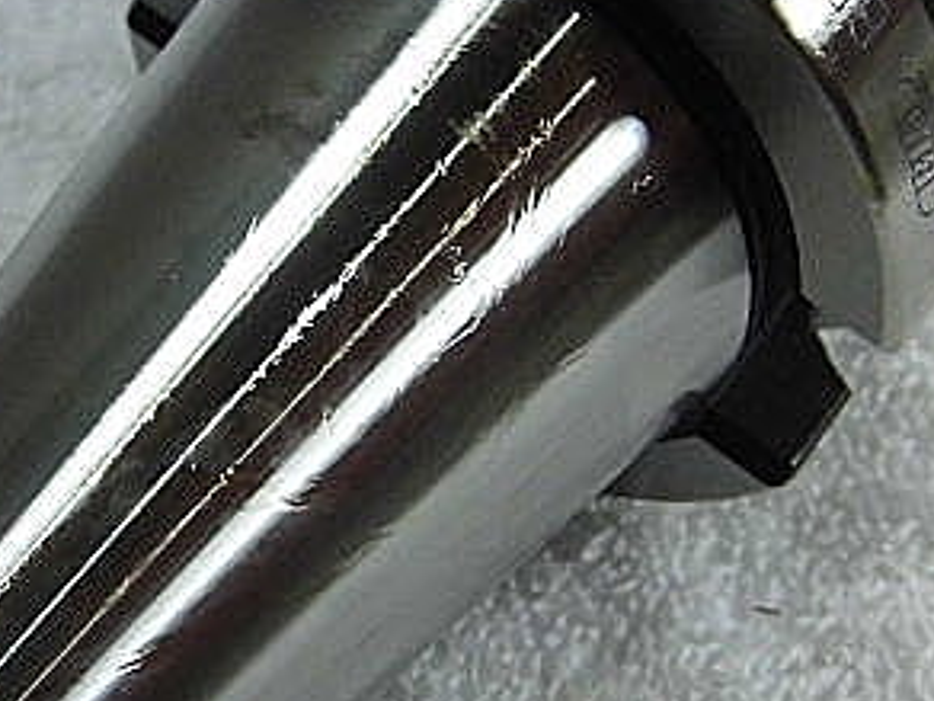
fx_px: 2132
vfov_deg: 18.7
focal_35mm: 79
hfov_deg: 24.4
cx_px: 208
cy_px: 387
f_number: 3.1
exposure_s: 1/60
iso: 400
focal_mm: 6.4
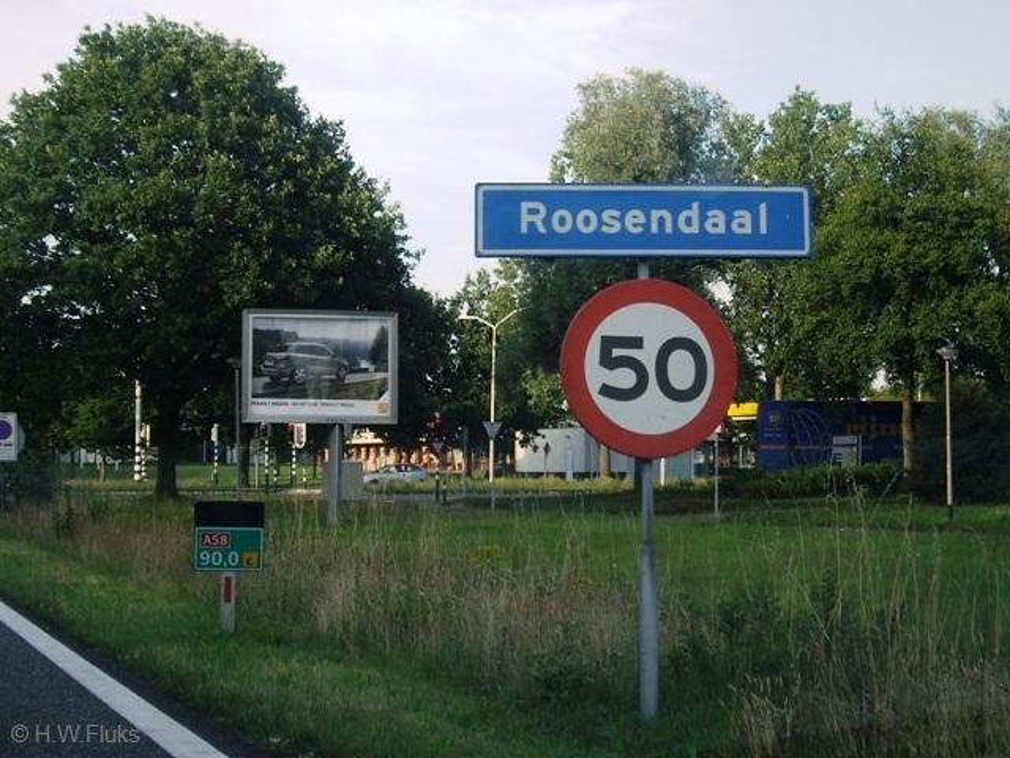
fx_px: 1109
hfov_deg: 49.0
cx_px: 505
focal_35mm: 38
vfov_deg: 37.7
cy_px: 379
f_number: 2.8
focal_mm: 7.9
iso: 64
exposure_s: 1/320
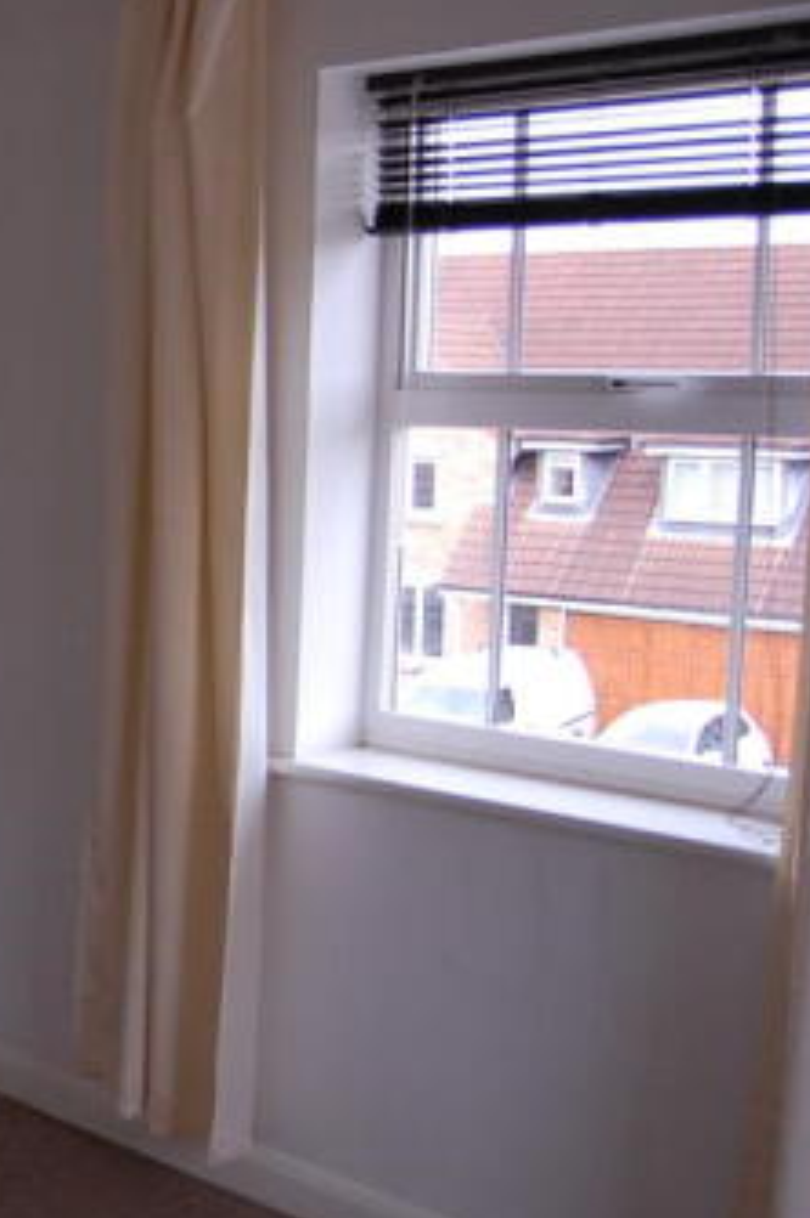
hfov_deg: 21.7
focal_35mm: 56
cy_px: 543
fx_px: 1893
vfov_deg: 35.6
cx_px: -259
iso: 500
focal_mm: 19
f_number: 3.5
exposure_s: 1/30
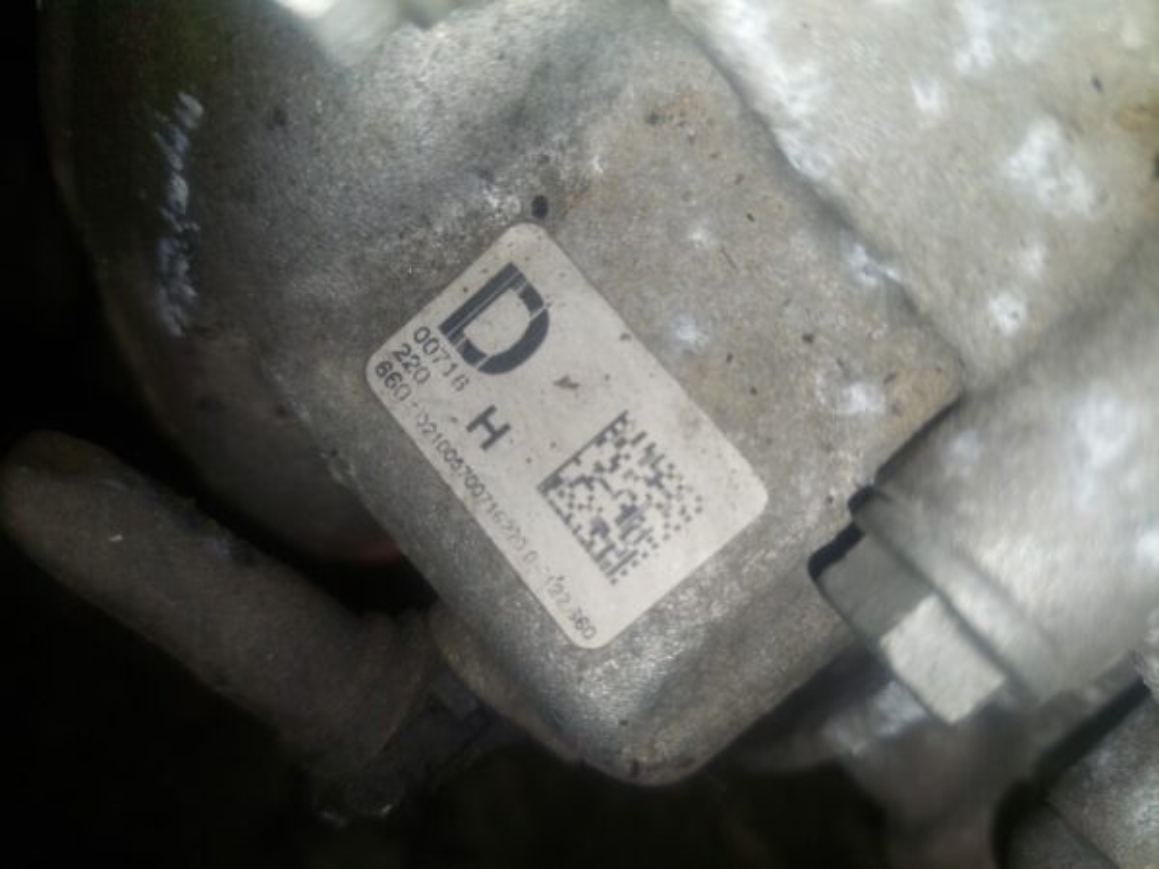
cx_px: 580
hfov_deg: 69.4
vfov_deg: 54.9
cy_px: 434
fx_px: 837
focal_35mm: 25
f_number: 1.8
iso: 40
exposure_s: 1/643
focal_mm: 5.23
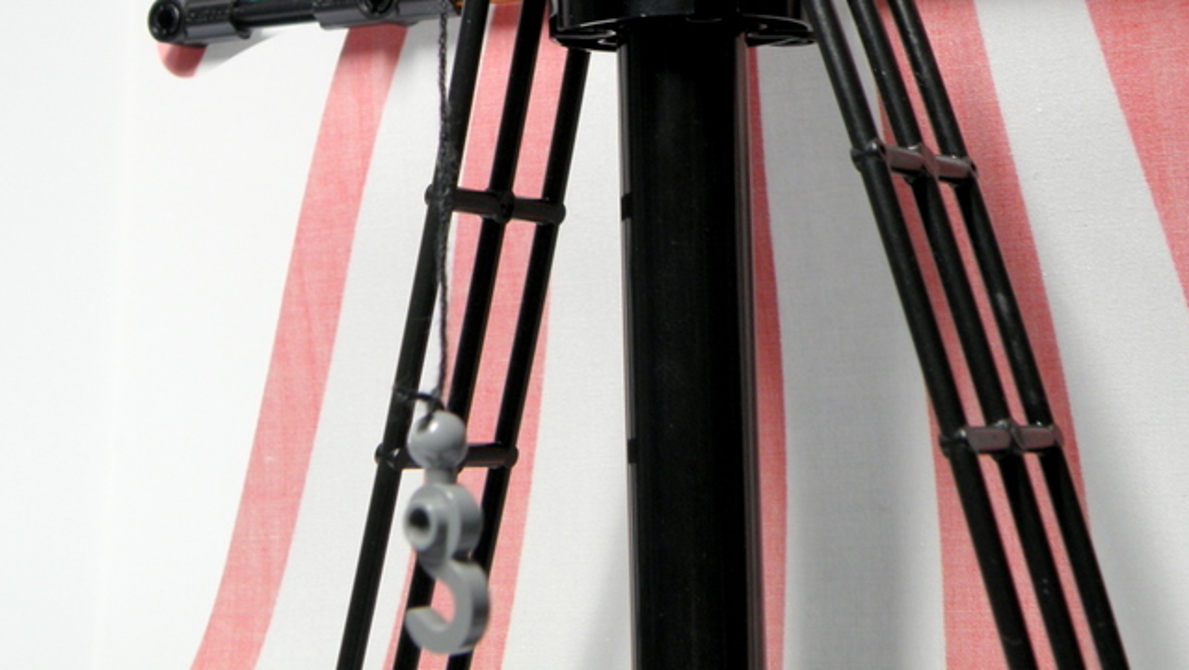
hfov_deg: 28.2
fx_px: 2365
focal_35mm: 75
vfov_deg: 16.0
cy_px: 115
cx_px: 549
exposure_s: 1/15
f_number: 4
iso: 64
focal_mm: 9.77
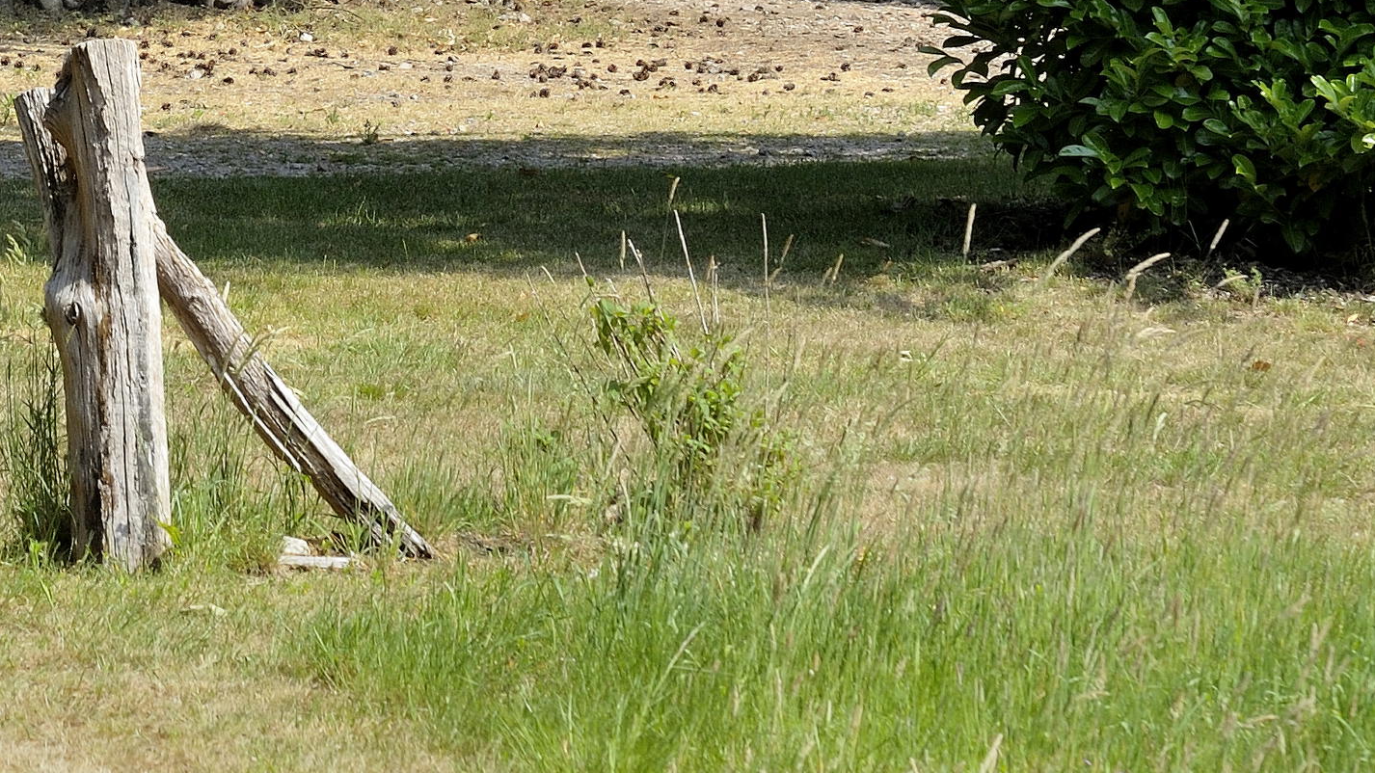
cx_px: -155
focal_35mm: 437
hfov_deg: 4.9
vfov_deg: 2.8
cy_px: -394
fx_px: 15932
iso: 400
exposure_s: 1/160
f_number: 14
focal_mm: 155
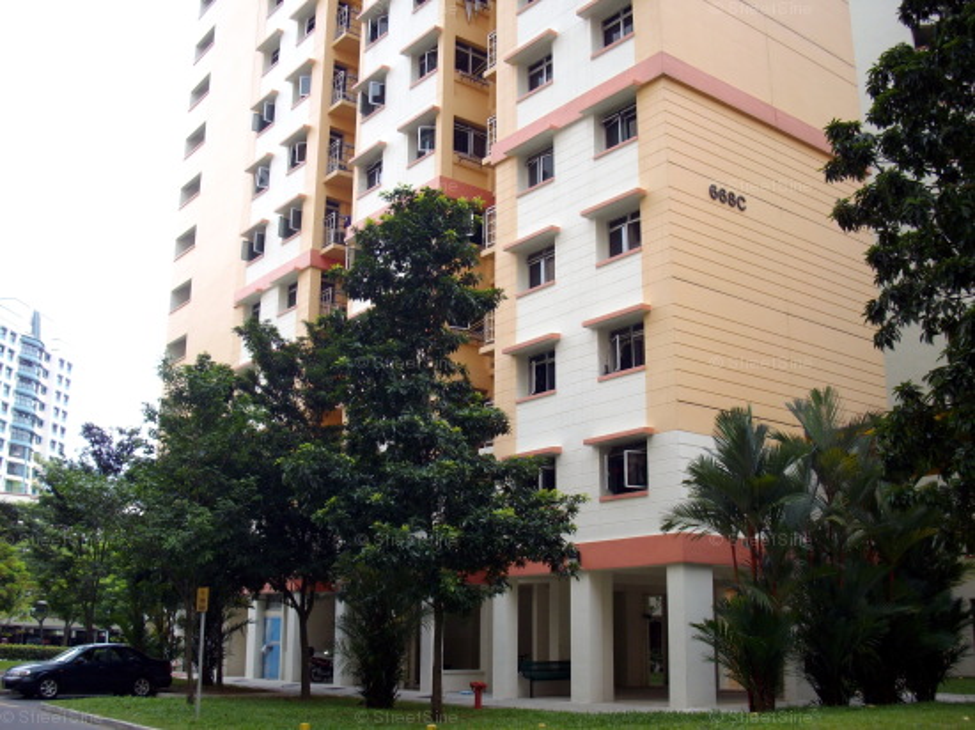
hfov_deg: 50.2
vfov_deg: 38.6
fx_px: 1042
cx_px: 488
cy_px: 365
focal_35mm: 37
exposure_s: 1/200
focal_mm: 6.2
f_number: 2.8
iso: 80
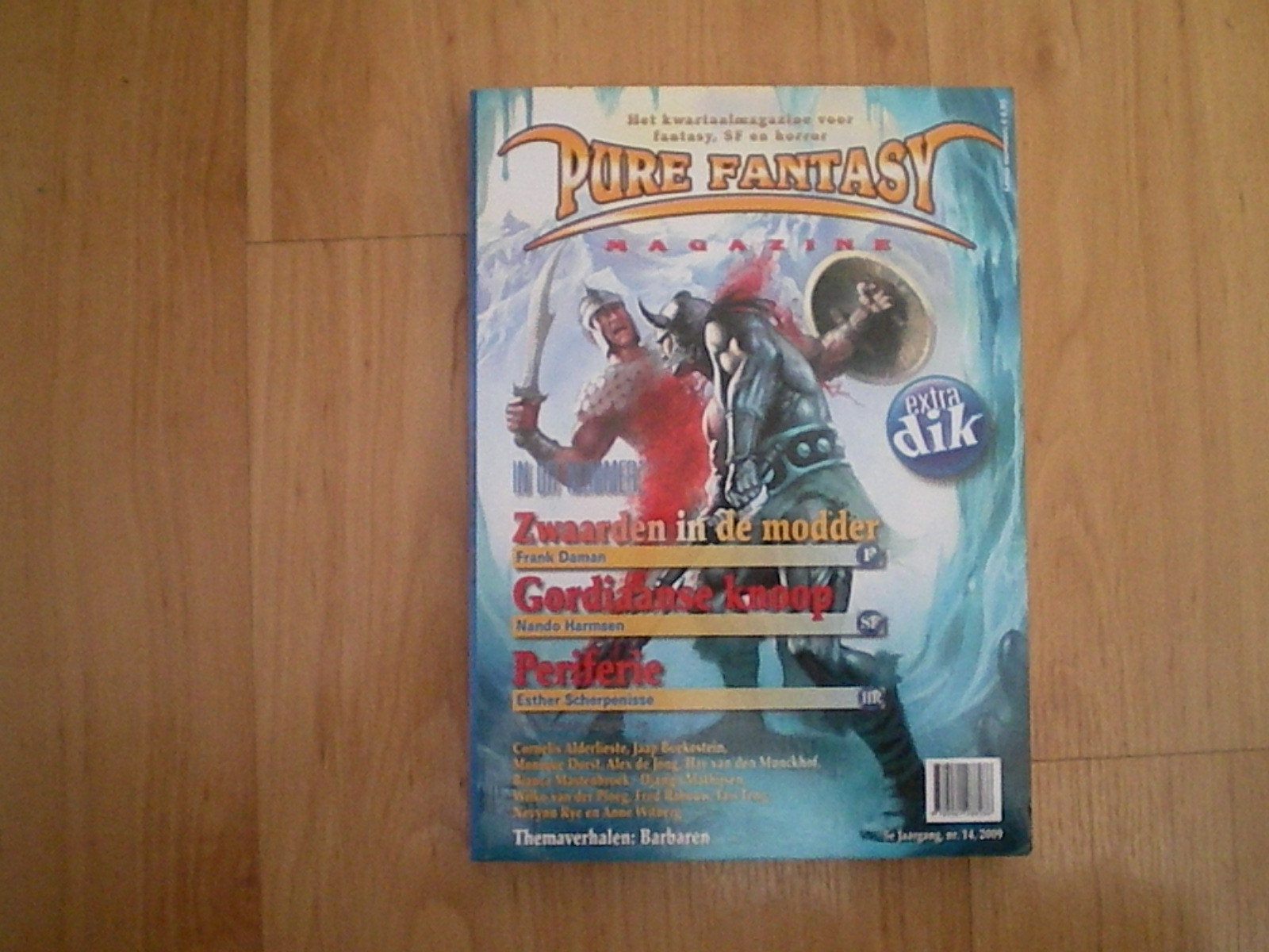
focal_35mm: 38
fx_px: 1393
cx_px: 634
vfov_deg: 37.7
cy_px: 476
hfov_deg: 49.0
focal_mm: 6.3
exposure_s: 1/100
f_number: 3.1
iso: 603
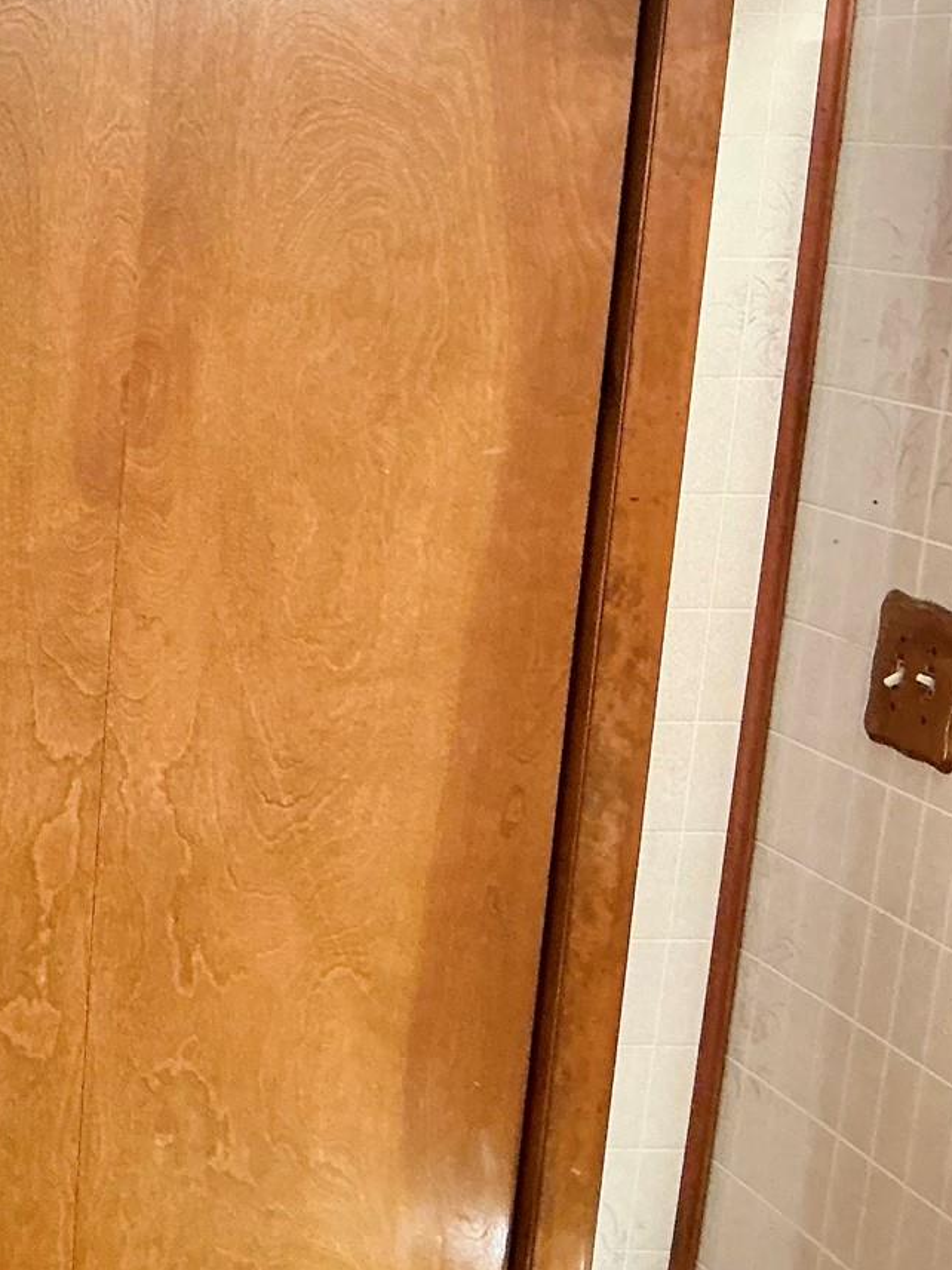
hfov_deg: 18.8
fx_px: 2457
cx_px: -559
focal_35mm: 67
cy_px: 678
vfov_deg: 29.0
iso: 160
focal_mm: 3
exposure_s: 1/60
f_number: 1.8
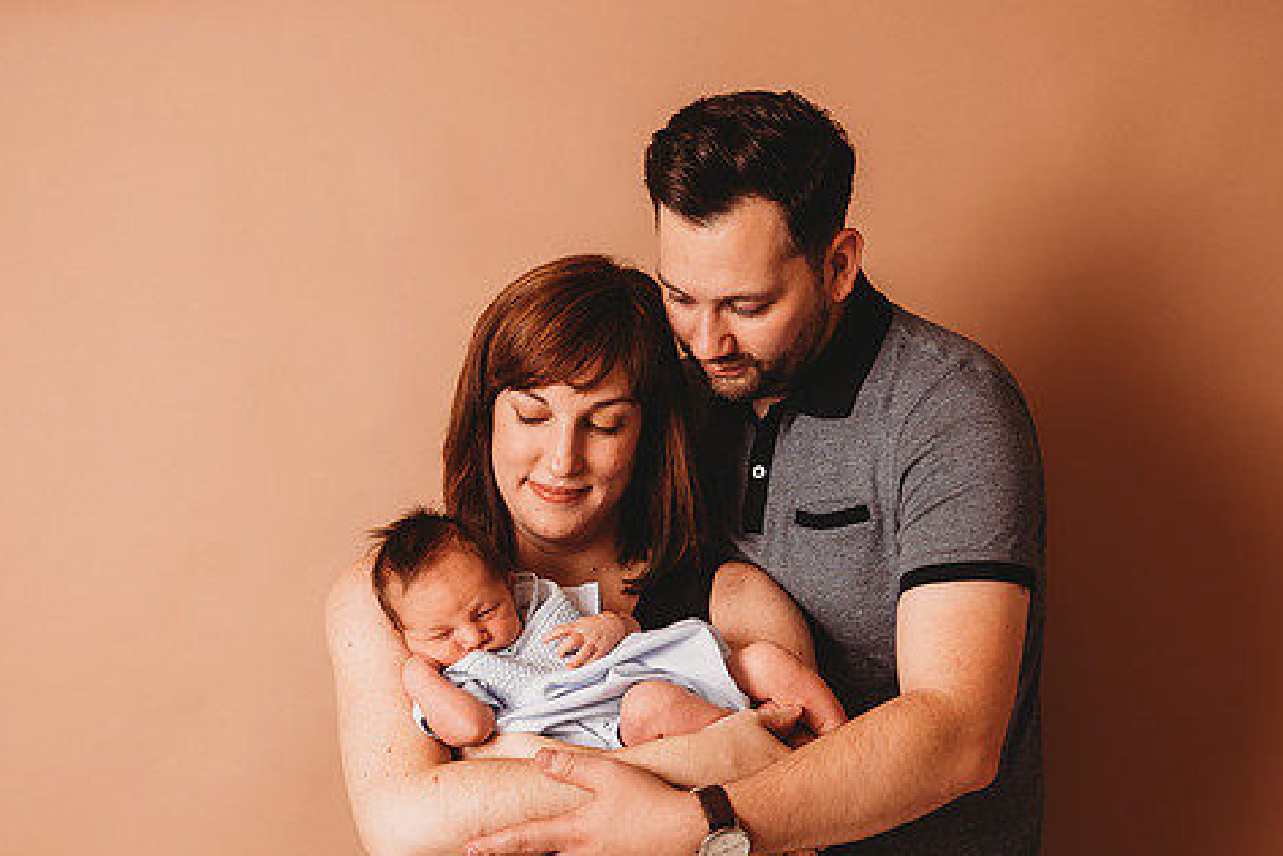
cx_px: 676
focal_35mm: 52
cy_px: 519
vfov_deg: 26.0
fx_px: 1854
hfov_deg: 38.2
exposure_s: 1/125
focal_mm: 38
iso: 100
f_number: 4
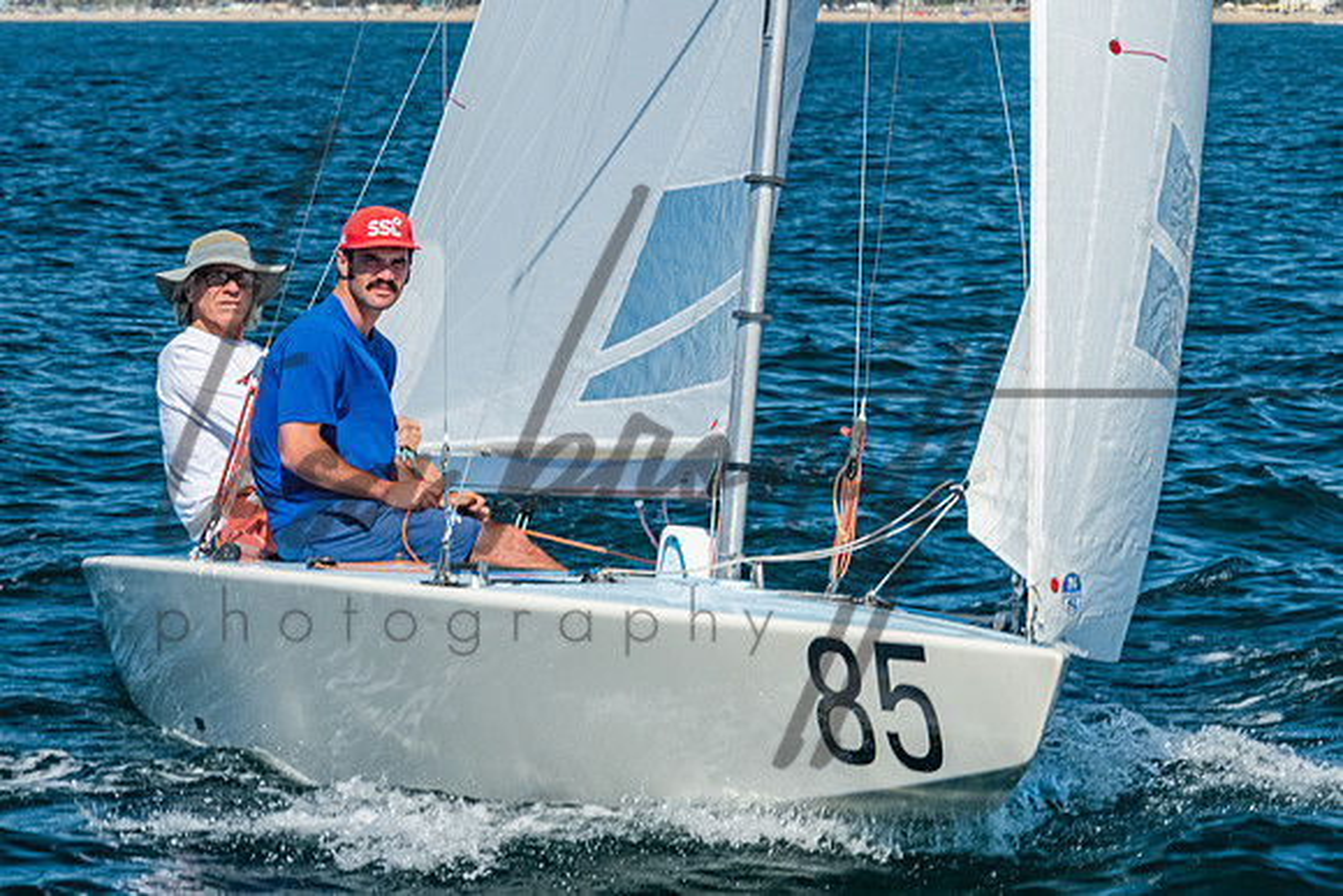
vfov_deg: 5.6
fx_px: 9109
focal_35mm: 244
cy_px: 93
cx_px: 815
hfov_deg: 8.4
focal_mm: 130
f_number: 10
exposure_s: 1/500
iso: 400
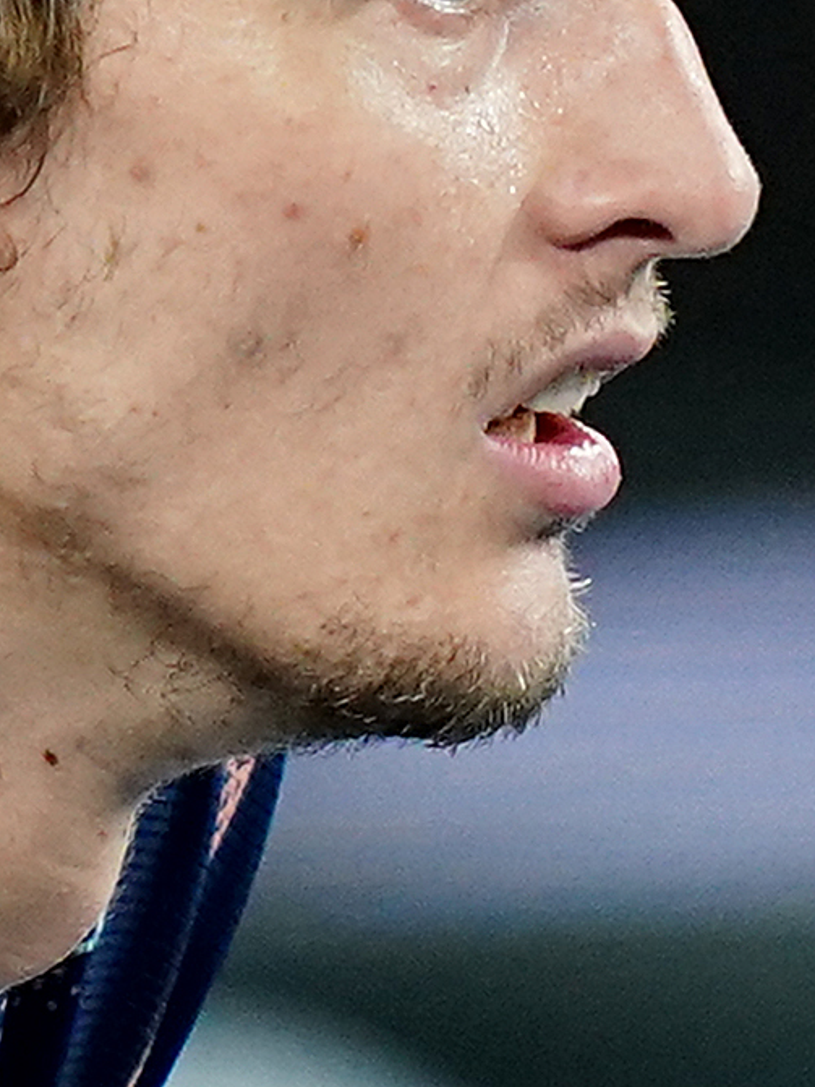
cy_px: 1473
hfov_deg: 0.5
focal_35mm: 2853
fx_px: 89590
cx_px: -480
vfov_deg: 0.7
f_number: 2.8
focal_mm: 400
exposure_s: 1/2000
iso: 4000
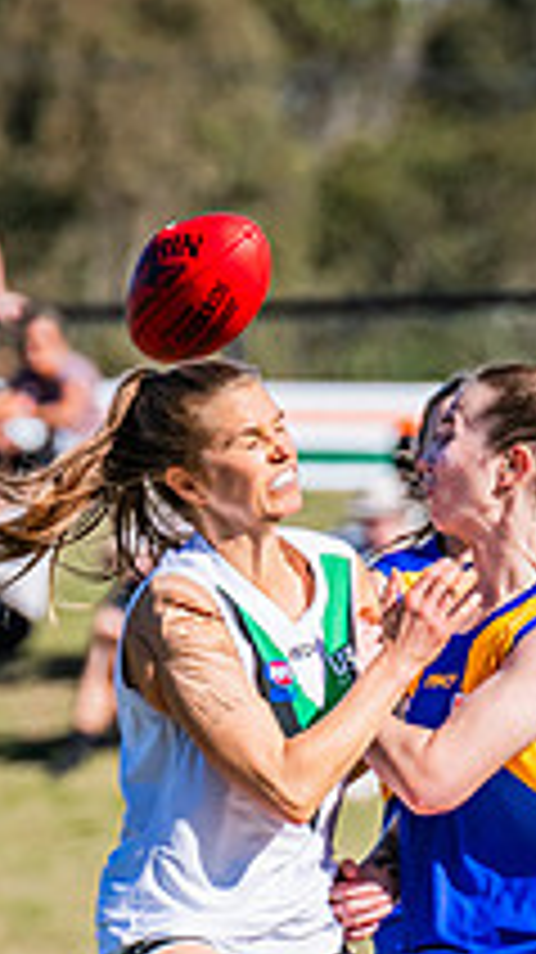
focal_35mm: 1427
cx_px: 573
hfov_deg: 0.9
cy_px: 877
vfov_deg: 1.5
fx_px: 36113
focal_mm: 420
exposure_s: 1/1250
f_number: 10
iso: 640
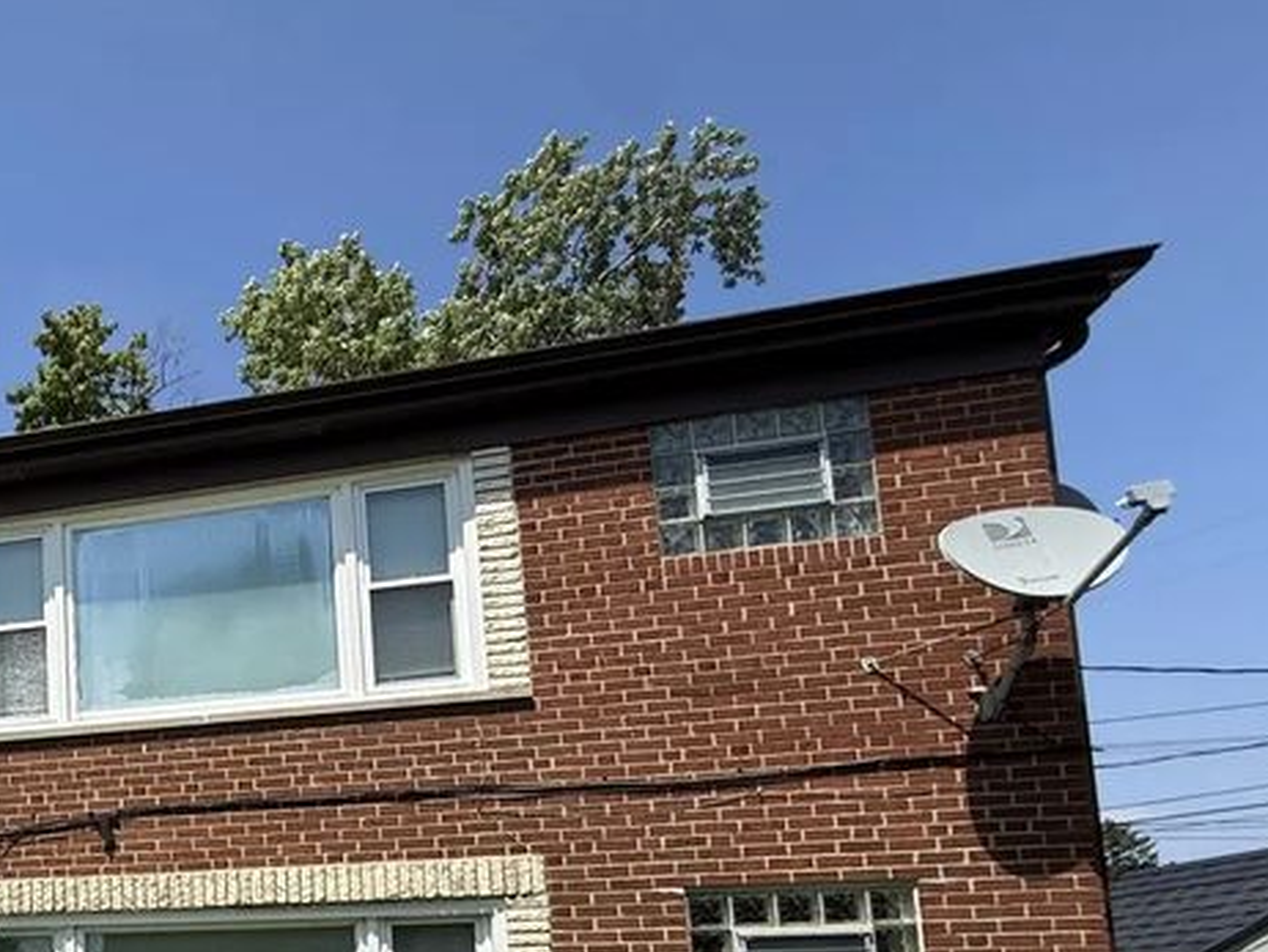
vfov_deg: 41.1
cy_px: 897
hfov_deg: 44.7
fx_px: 1136
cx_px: -118
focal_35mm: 31
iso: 50
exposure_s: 1/2320
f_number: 2.2
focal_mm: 2.22
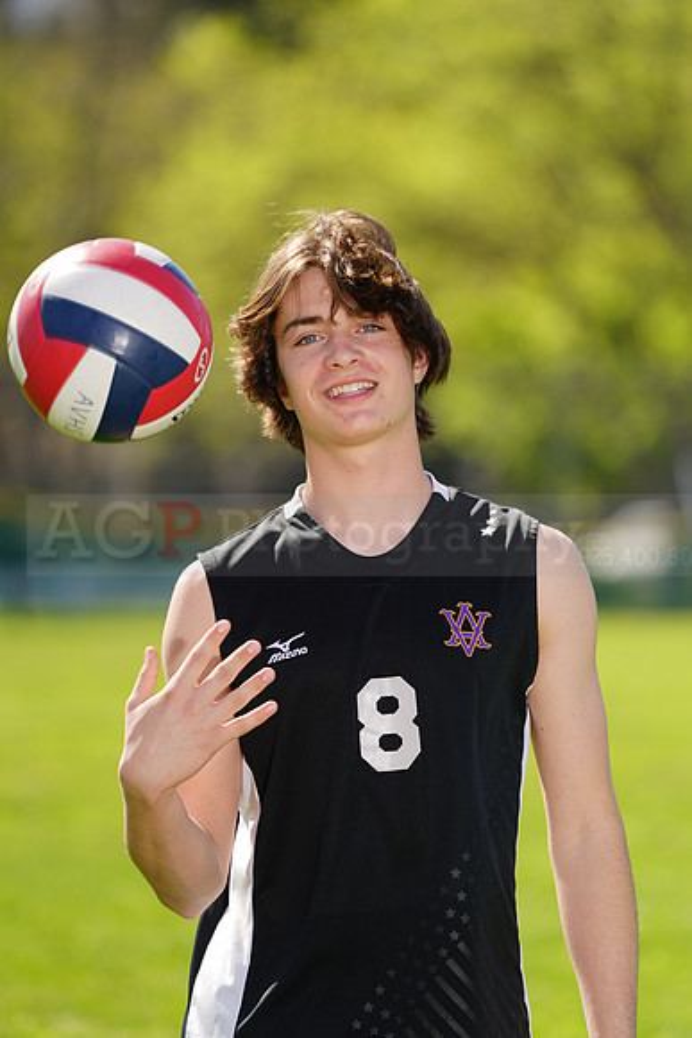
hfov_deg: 4.2
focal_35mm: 327
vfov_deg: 6.3
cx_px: 346
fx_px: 9422
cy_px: 519
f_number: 6.3
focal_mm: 327
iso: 64
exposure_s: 1/200
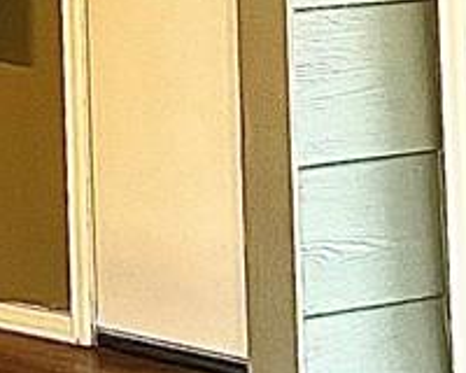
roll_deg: +2.5
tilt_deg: -2.4
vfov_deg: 7.6
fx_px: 2800
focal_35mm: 203
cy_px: -35
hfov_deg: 9.4
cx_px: -44
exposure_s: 1/60
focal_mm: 5.7
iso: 80
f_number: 1.5
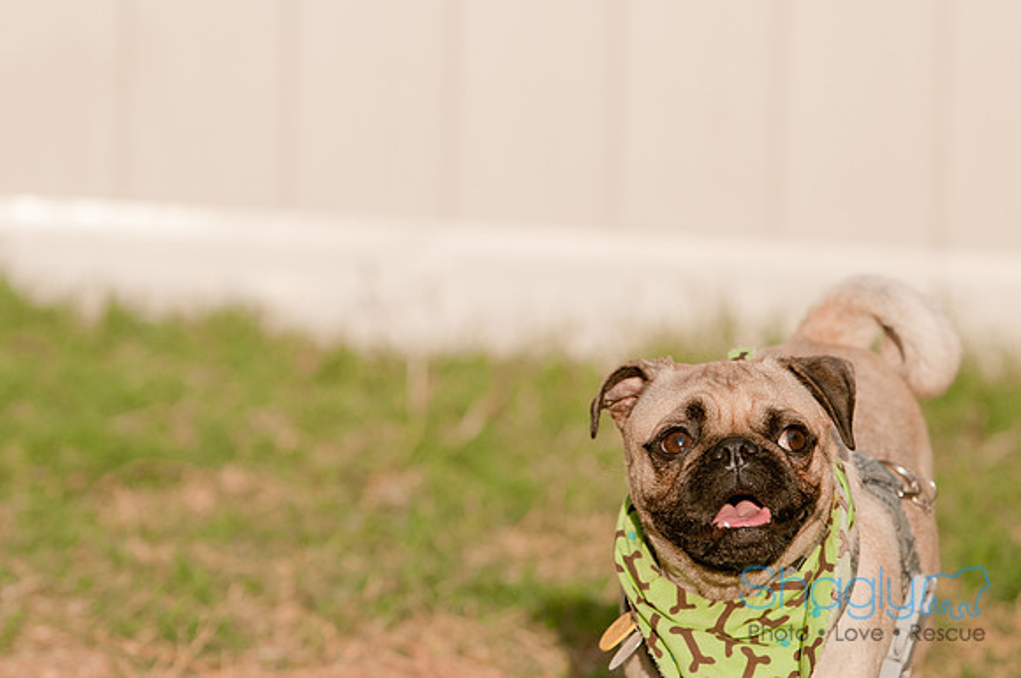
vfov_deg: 5.9
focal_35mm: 232
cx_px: 510
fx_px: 6585
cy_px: 339
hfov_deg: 8.9
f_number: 5
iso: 250
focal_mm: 155
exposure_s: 1/1250
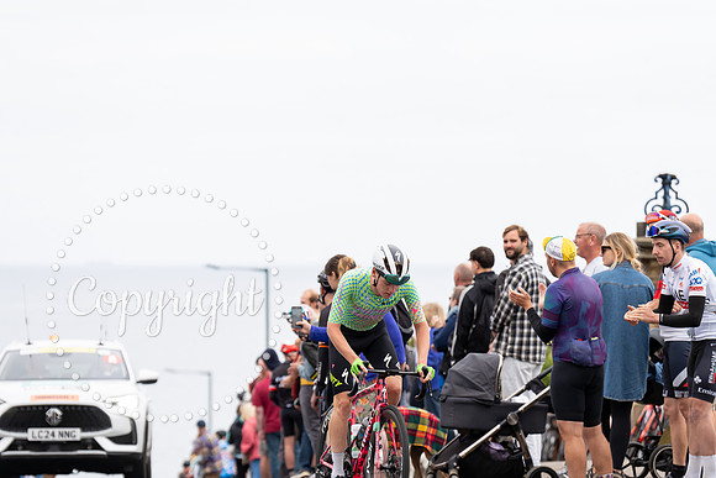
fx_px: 2785
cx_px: 358
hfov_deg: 14.7
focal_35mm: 140
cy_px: 239
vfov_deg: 9.8
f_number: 3.5
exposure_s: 1/1000
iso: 320
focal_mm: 140
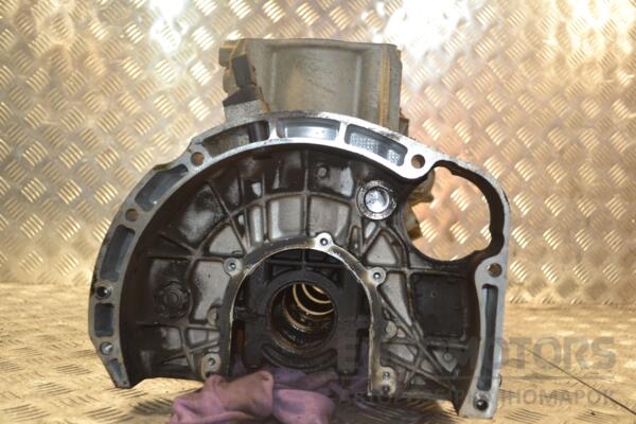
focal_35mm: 36
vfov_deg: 36.9
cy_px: 212
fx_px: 636
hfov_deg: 53.1
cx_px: 318
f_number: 4
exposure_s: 1/60
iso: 450
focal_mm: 24
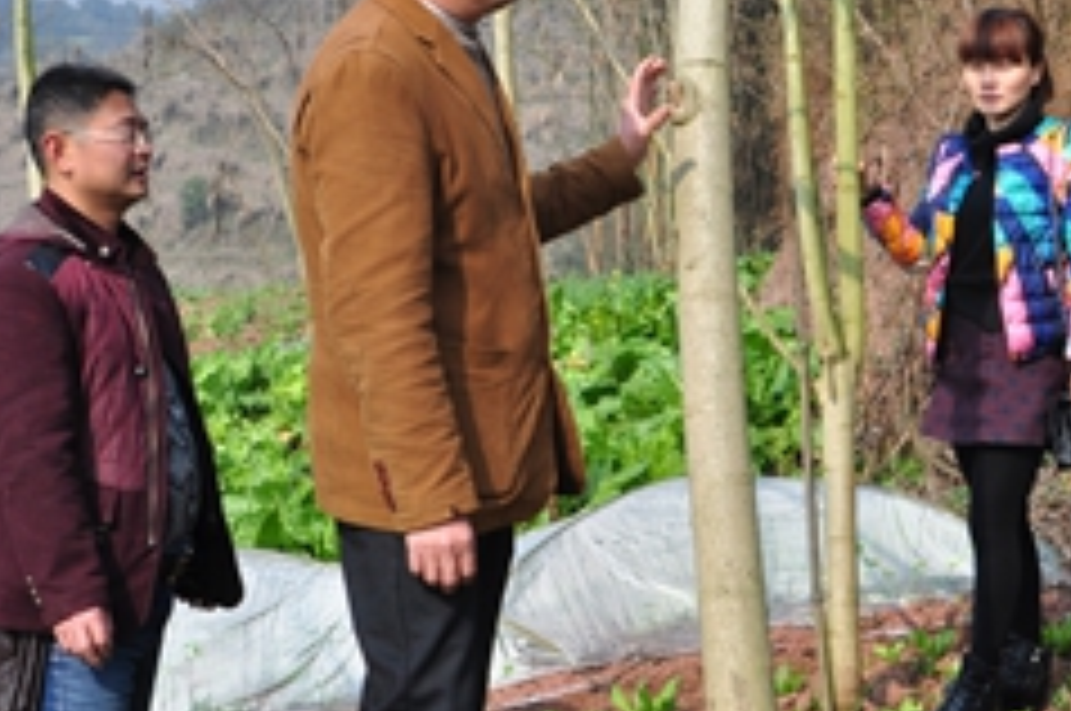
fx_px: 2436
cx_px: 855
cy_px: 243
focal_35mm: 82
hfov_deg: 24.4
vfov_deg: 16.6
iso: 200
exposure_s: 1/250
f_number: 8
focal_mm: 26
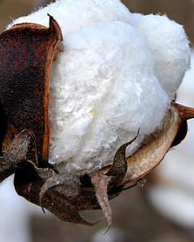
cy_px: 92
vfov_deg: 16.4
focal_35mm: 117
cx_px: 129
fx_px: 840
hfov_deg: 13.2
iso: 100
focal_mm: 40
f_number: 8
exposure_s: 1/250
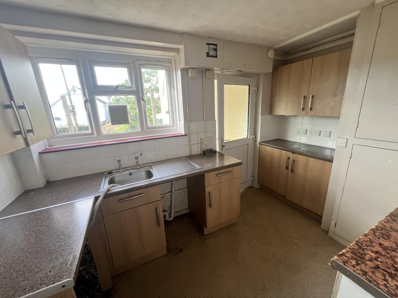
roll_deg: +3.6
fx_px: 149
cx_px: 199
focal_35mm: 13
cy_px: 149
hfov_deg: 106.2
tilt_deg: -15.1
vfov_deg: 89.9
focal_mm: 1.57
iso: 100
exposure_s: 1/99
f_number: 1.8
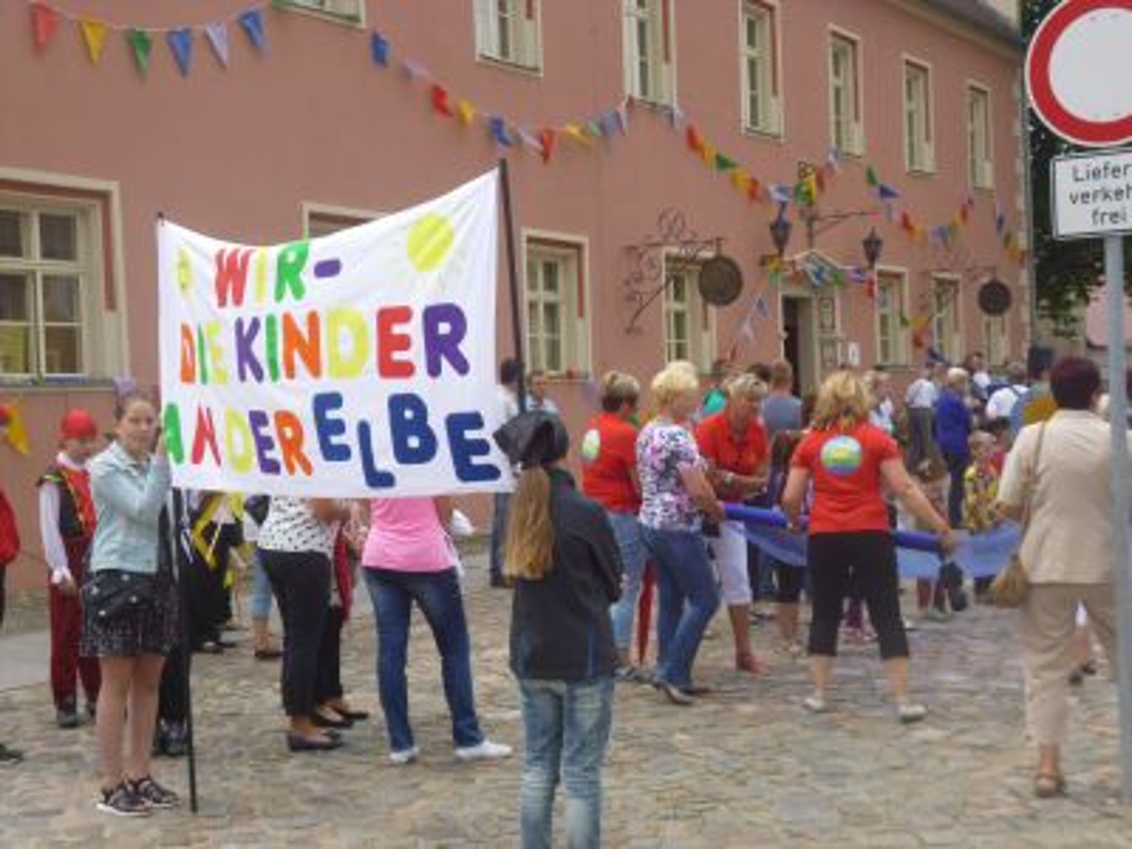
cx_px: 566
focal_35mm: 53
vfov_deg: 27.5
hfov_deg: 36.2
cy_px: 424
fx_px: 1733
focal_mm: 9.5
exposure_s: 1/400
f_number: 3.8
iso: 100
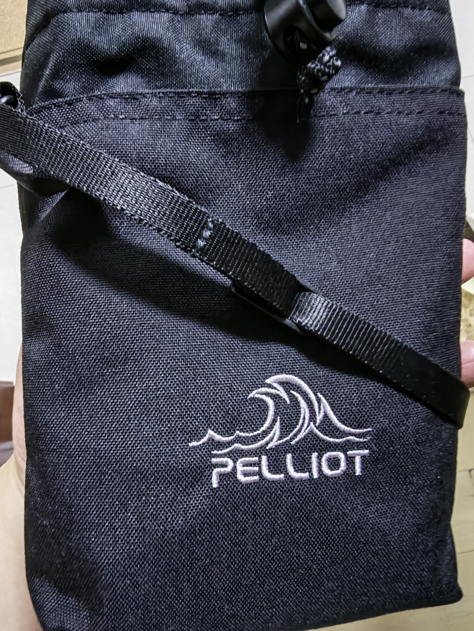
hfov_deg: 56.8
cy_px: 316
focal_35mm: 24
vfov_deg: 71.6
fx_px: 438
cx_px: 237
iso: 640
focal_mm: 1.96
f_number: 2.2
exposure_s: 1/8
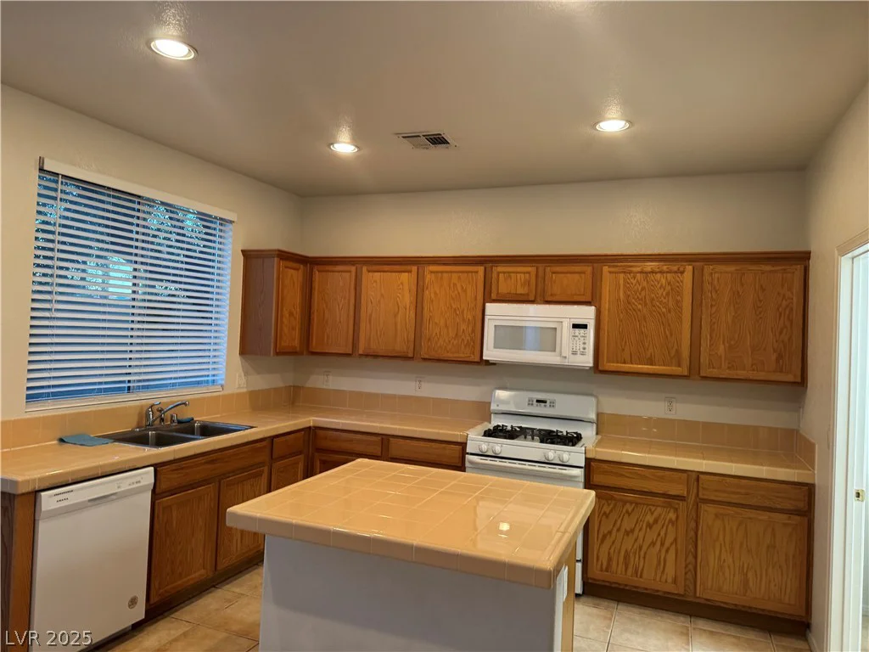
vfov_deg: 56.8
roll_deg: -2.1
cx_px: 434
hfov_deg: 71.6
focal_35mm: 24
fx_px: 602
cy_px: 326
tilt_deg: +1.2
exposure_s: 1/60
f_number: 1.78
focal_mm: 6.76
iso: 200
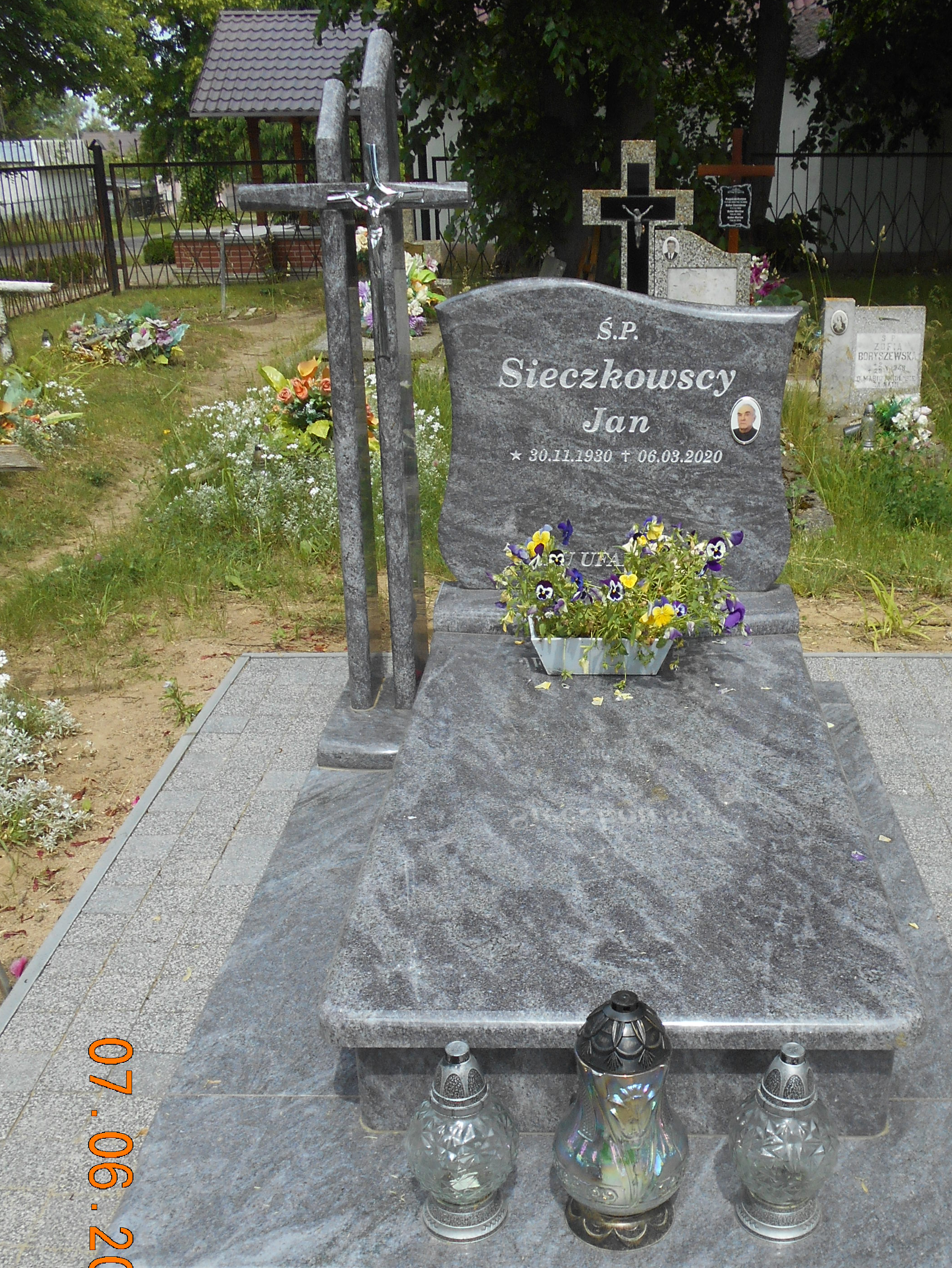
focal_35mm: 39
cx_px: 602
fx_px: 1430
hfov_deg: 36.6
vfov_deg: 47.5
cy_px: 769
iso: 80
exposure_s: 1/500
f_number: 3.4
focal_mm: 5.1
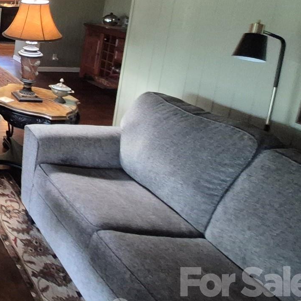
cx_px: -117
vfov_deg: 44.8
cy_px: 26
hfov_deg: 32.3
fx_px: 325
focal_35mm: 33
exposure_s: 1/60
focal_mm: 1.74
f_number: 2.2
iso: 640
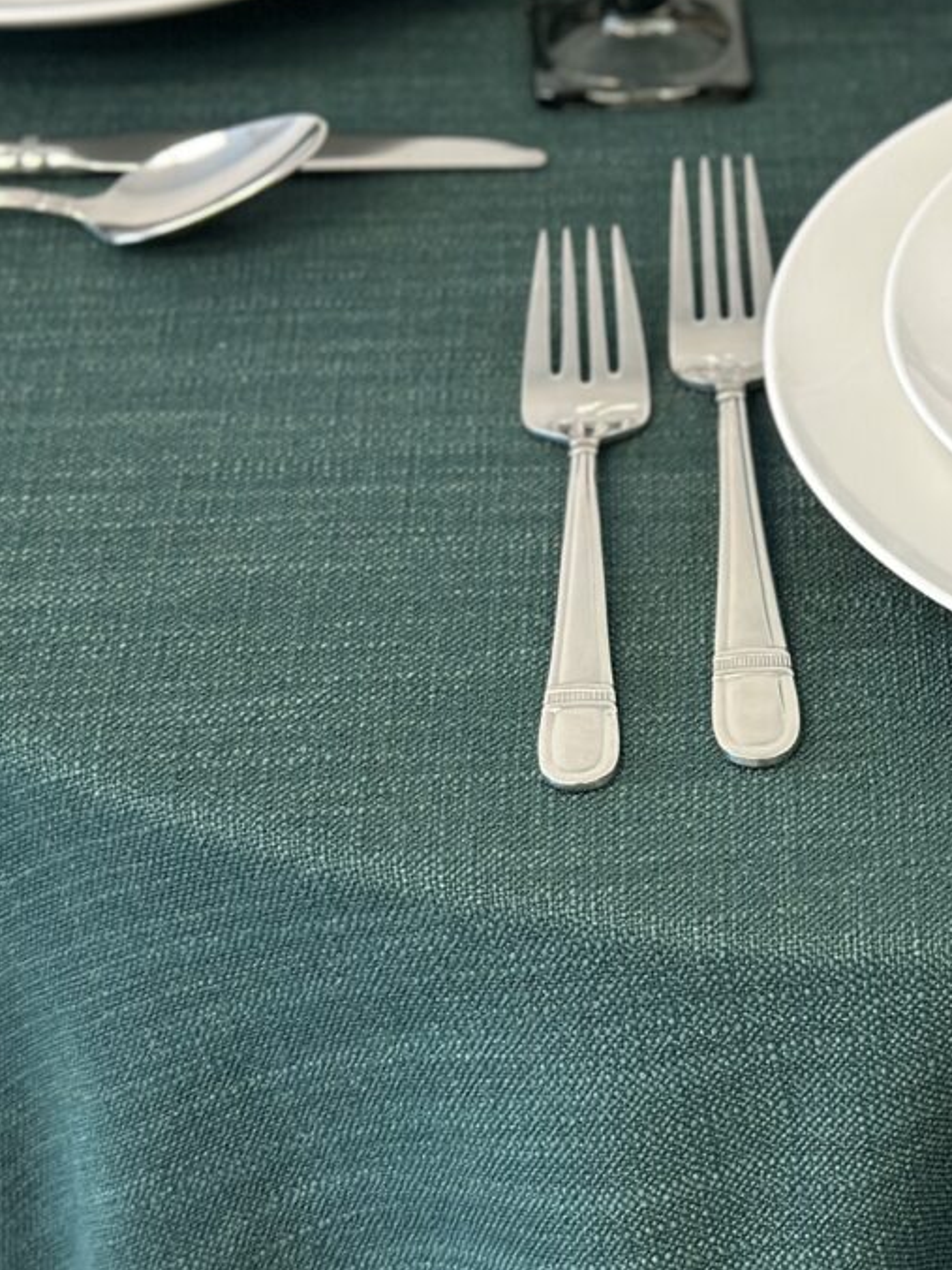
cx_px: 1286
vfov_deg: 18.0
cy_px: 519
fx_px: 3997
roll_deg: -2.1
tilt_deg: -35.9
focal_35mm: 109
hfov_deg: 13.1
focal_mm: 6.86
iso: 125
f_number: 1.78
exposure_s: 1/120
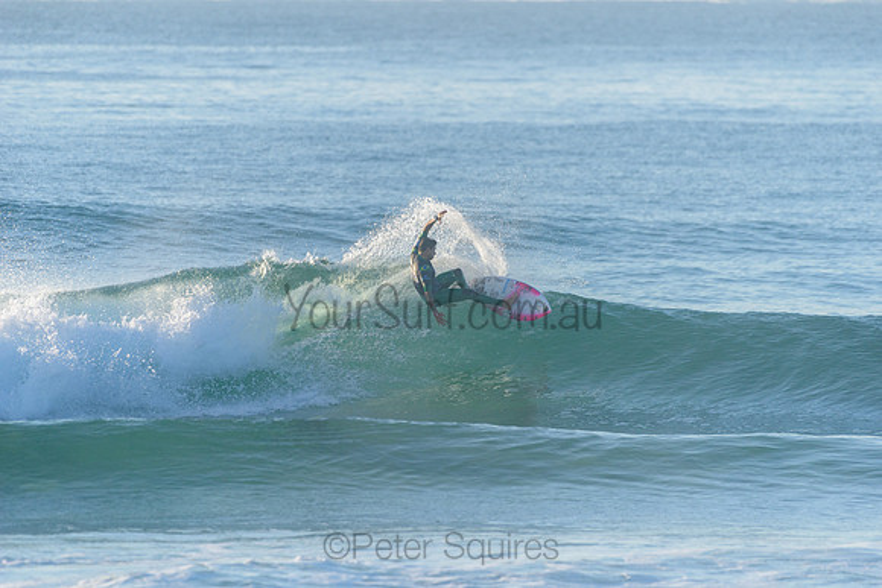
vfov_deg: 2.8
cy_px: 294
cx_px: 441
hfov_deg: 4.1
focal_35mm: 500
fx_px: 12255
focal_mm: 500
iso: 360
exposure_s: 1/2000
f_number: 5.6
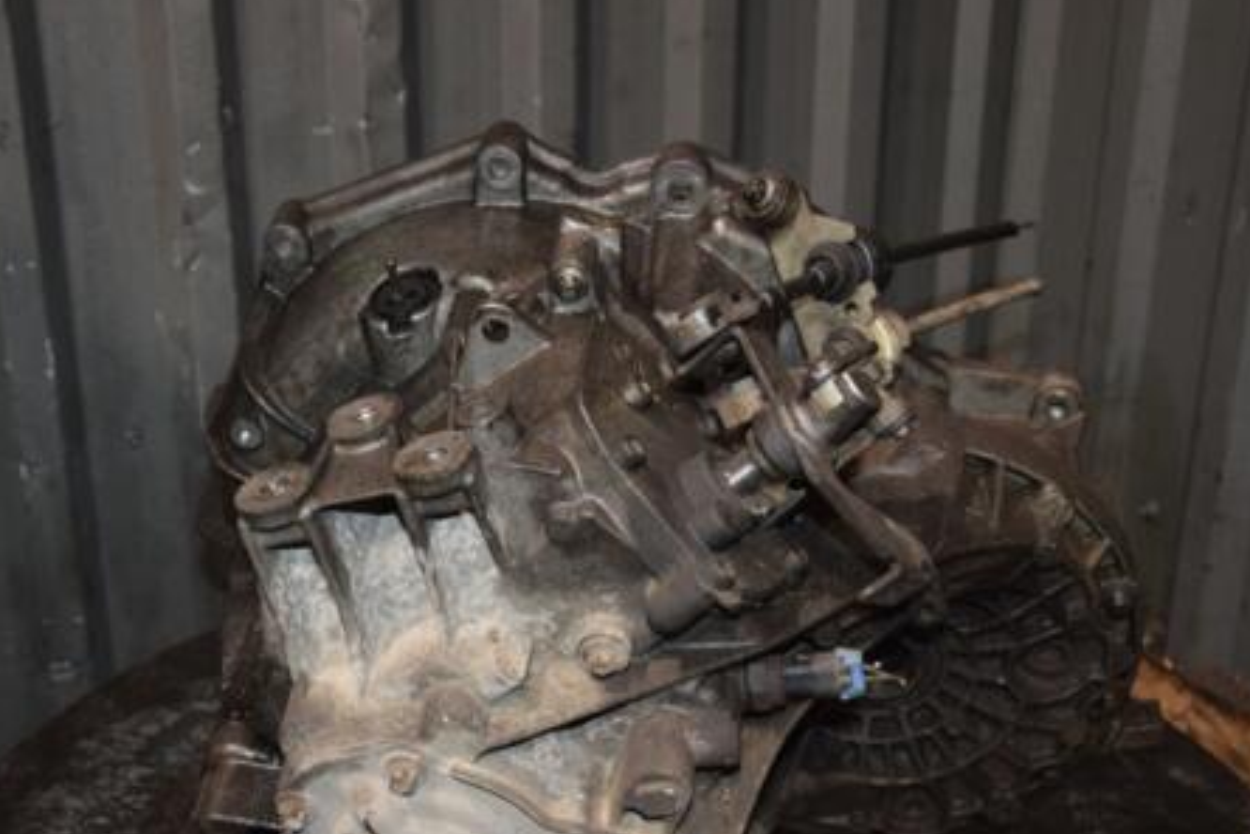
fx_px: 1759
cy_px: 541
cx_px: 504
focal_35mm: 51
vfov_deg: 26.5
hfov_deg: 39.0
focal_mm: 25
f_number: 5
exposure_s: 1/60
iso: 800
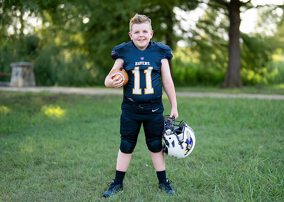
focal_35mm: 64
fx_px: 519
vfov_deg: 22.1
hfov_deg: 30.6
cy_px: 89
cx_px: 146
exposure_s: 1/1250
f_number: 1.2
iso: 100
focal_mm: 50
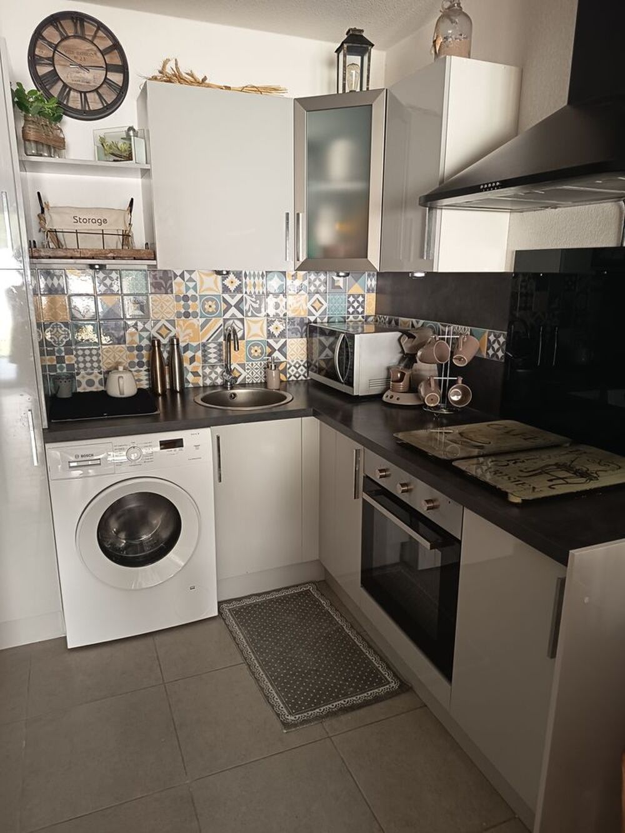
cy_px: 416
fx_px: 578
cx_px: 312
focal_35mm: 24
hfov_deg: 56.8
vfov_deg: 71.6
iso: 977
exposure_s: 1/25
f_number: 1.7
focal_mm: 5.27
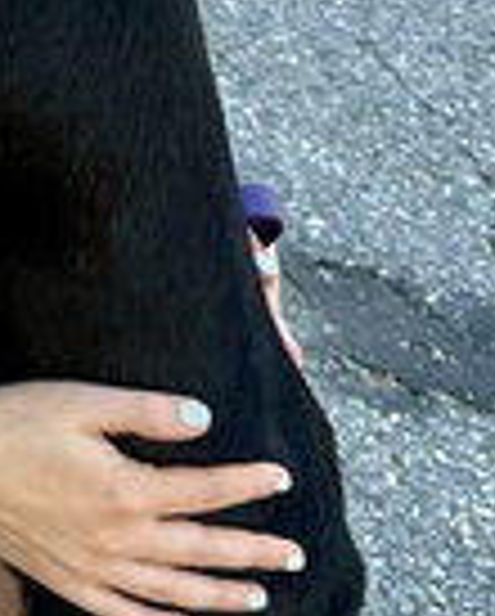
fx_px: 2083
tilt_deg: -21.3
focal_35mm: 114
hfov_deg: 12.4
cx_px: -396
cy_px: -312
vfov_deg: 15.5
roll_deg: -0.4
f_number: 1.78
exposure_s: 1/441
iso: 80
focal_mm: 6.86
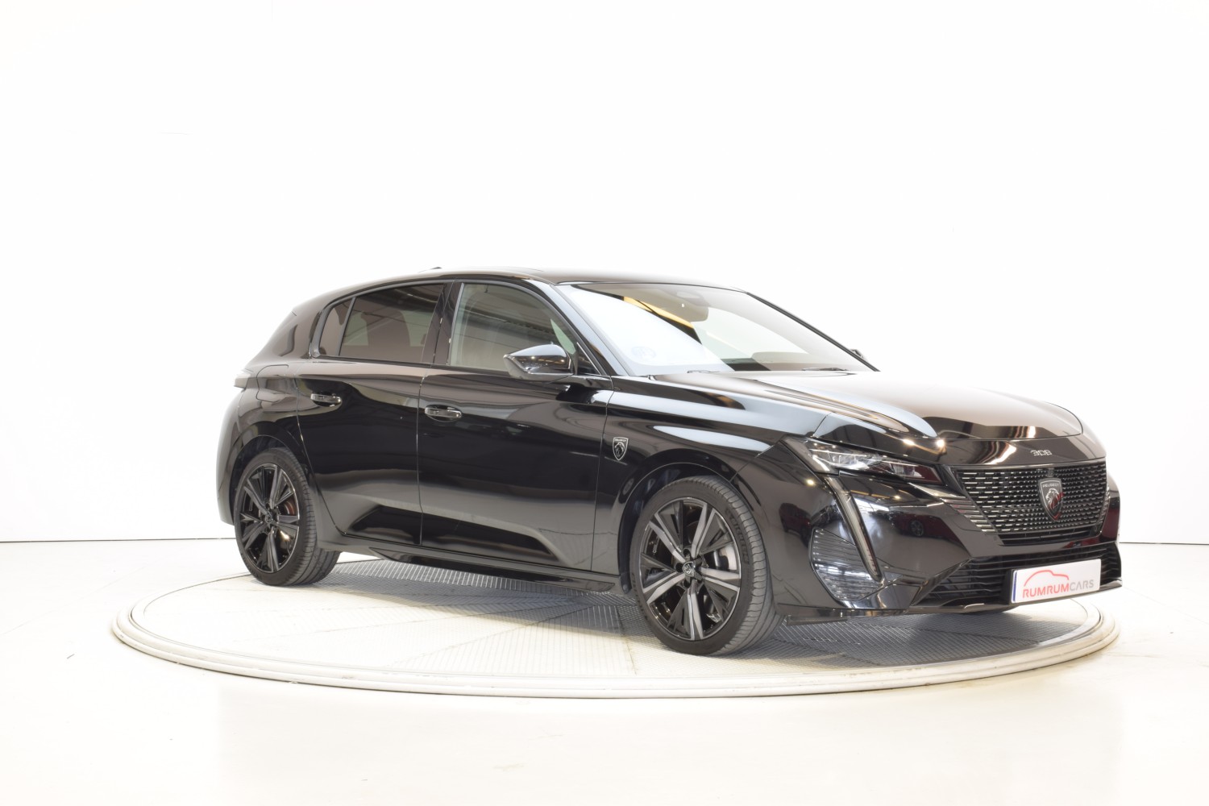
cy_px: 403
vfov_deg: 25.1
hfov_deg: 36.9
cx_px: 604
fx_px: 1813
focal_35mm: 54
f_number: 22
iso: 100
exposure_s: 2.5
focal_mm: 36
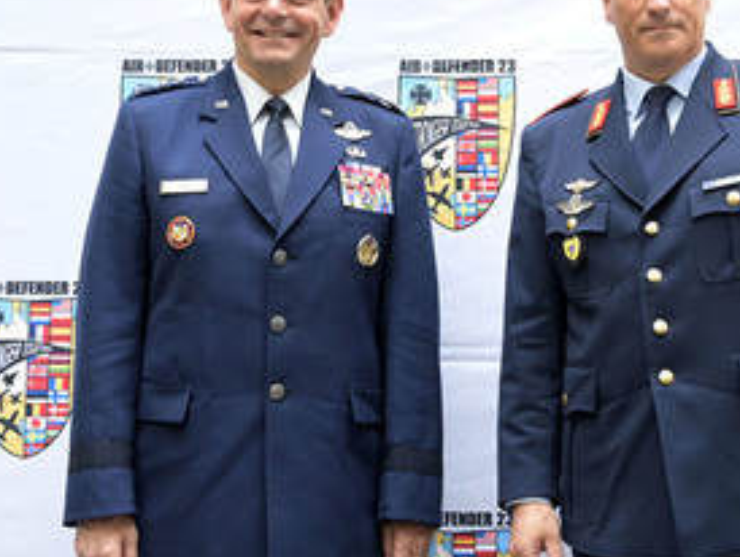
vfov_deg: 24.4
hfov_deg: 32.0
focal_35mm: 60
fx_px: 1284
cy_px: 233
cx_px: 463
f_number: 5.6
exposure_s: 1/400
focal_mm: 38
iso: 5000
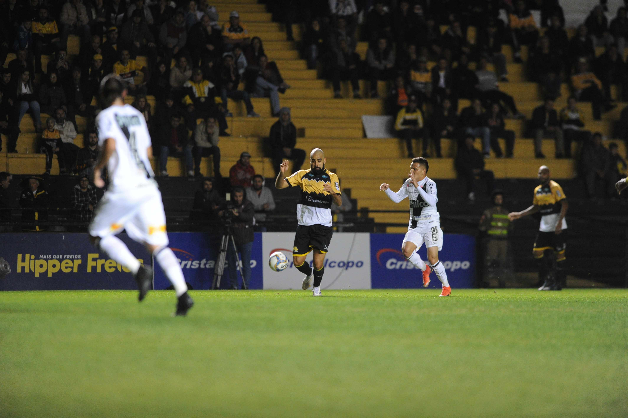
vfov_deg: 4.6
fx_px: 5230
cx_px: 314
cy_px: 209
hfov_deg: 6.9
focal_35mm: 300
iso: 5000
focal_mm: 300
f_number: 2.8
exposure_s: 1/1000
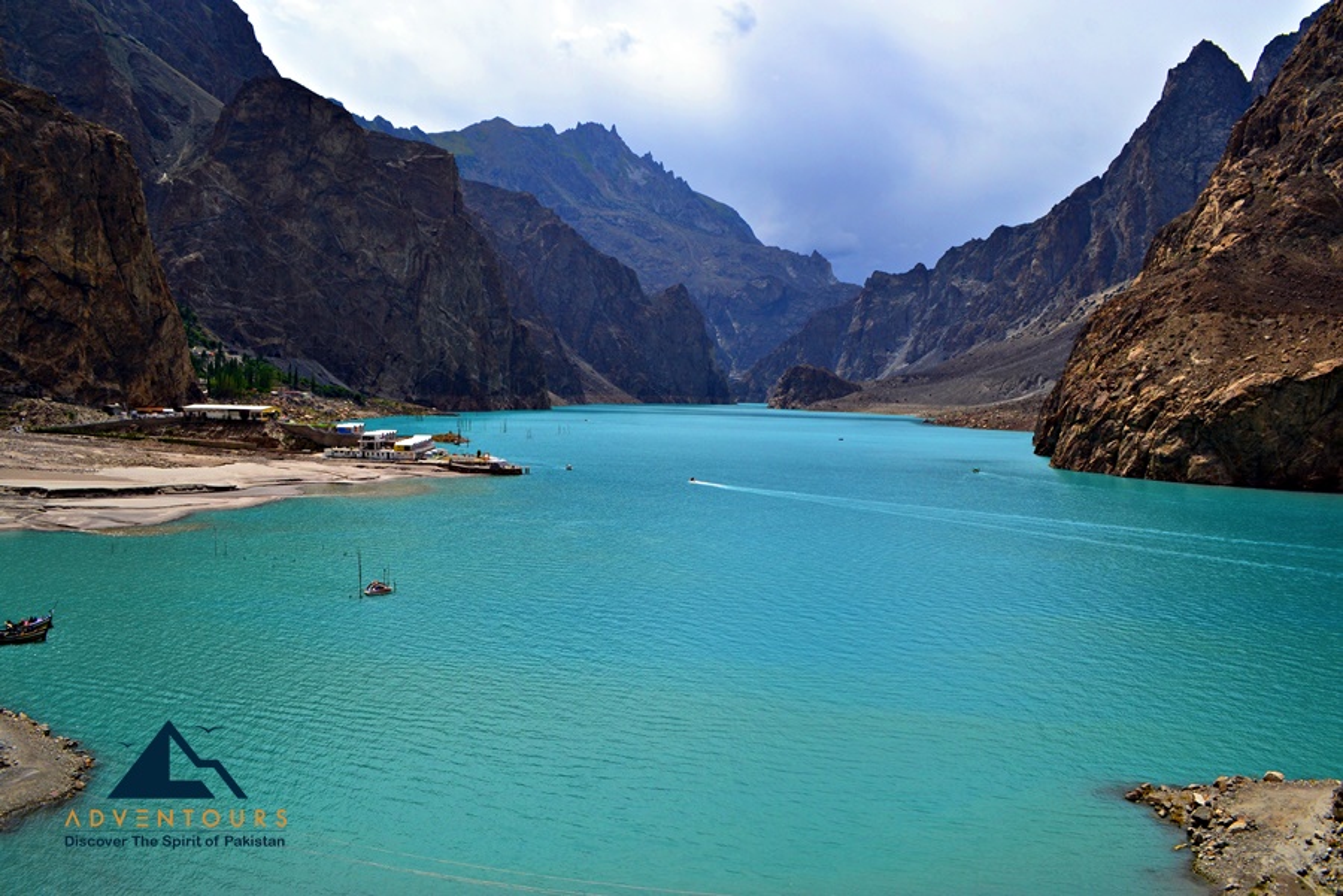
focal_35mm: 27
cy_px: 448
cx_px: 672
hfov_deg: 67.4
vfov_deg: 47.9
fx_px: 1007
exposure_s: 1/500
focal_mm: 18
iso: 280
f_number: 11
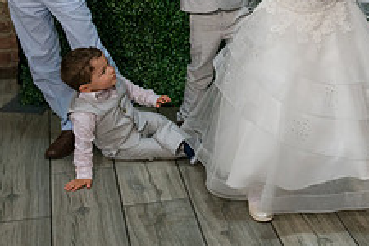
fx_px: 820
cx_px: 315
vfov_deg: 16.4
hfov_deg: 24.8
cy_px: -48
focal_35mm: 80
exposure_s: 1/125
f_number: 5.6
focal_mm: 31
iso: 1600
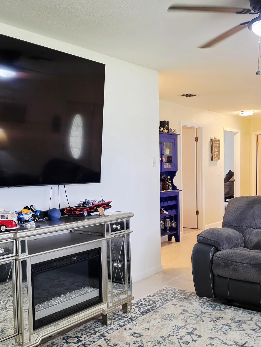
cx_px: 130
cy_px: 197
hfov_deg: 38.7
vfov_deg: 50.0
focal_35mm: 37
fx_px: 372
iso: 250
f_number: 1.4
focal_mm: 6.5
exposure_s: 1/120
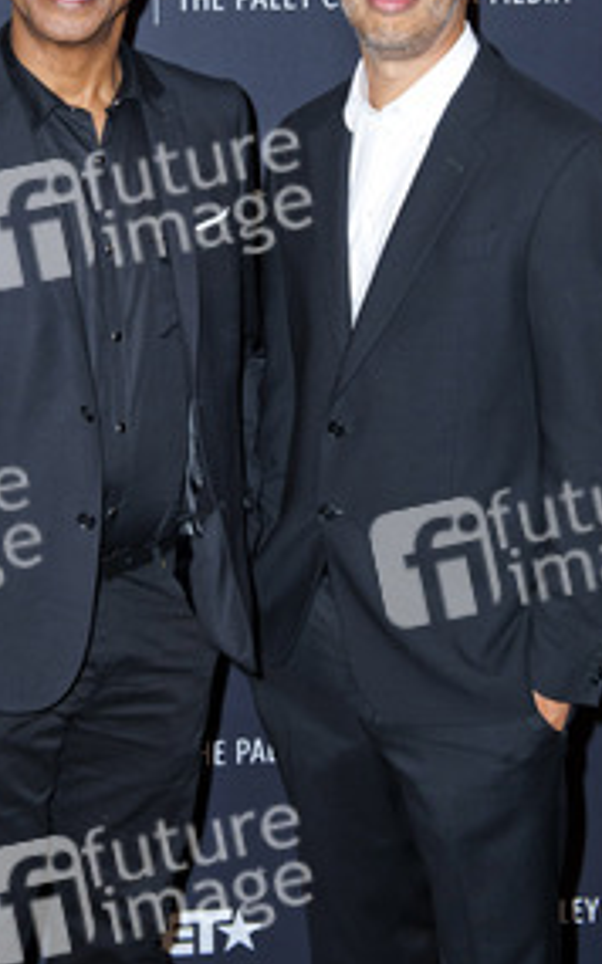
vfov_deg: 32.4
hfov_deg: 20.6
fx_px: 1655
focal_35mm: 63
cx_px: 238
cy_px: 379
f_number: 4.5
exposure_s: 1/320
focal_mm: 44
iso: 400
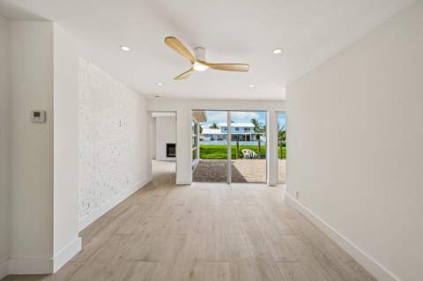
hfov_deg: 104.3
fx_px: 164
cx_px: 212
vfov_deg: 81.1
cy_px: 140
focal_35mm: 14
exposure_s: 1/1600
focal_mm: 14
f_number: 8
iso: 2500
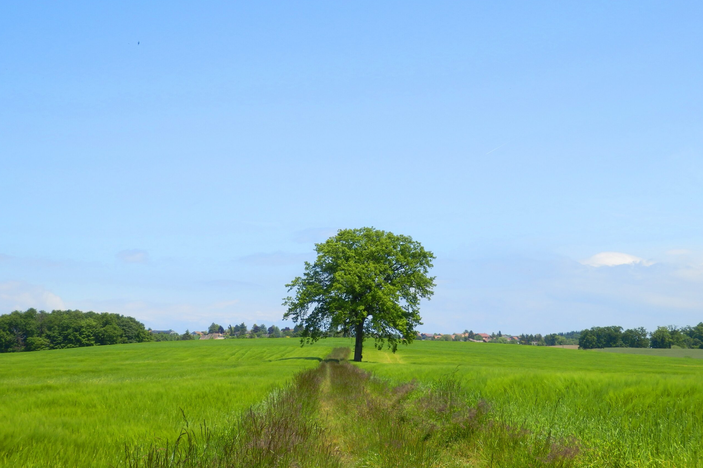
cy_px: 217
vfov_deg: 20.6
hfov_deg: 30.5
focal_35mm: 66
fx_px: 1289
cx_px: 351
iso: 80
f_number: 4.6
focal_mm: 11.1
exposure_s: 1/500
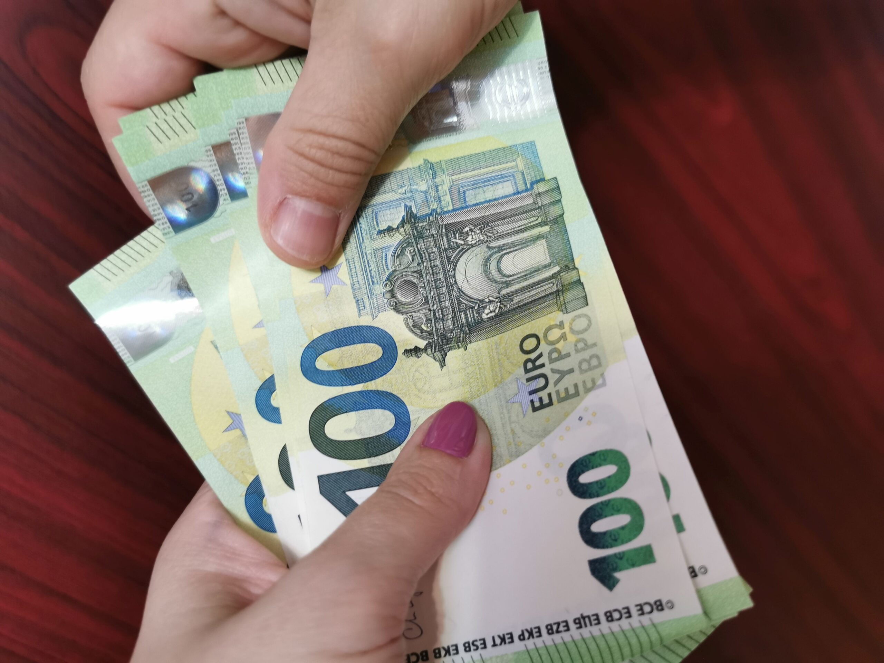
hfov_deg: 65.3
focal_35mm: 27
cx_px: 442
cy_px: 332
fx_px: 690
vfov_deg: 51.4
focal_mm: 5.56
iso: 250
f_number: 1.6
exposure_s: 1/33.3
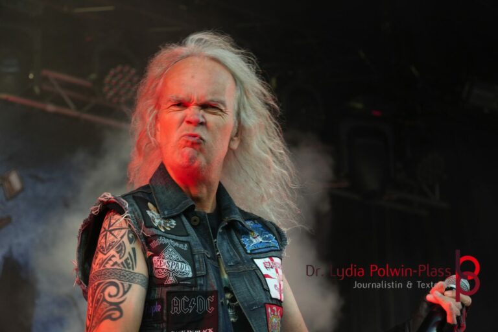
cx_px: 249
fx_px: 1784
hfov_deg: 15.9
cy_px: 166
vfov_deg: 10.6
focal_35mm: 129
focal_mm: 86
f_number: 5
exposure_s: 1/160
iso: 800
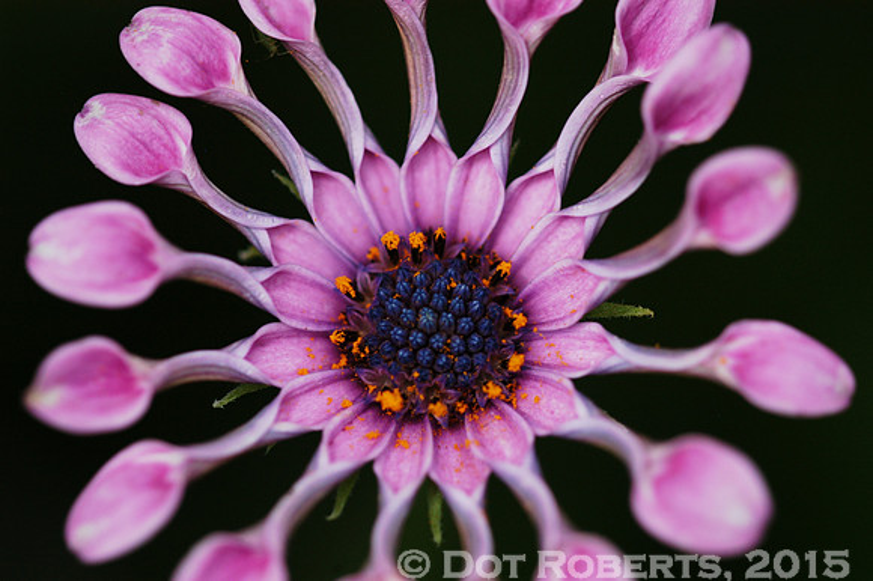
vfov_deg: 4.6
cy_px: 290
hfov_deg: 6.9
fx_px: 7271
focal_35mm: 300
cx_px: 436
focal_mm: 200
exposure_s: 1/500
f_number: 5.6
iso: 400
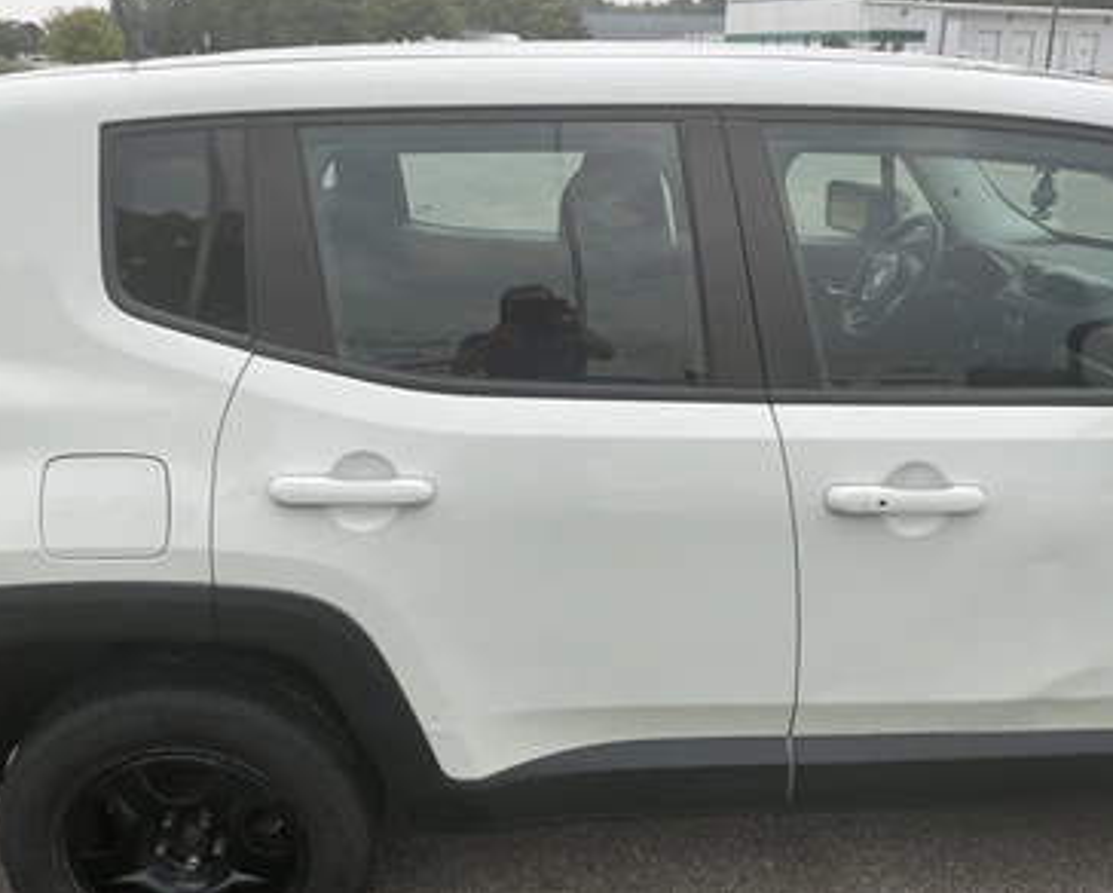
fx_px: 989
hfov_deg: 58.7
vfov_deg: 48.6
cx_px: 538
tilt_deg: -19.9
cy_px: 440
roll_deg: -0.8
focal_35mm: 30
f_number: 1.8
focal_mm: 3
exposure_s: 1/412
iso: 25
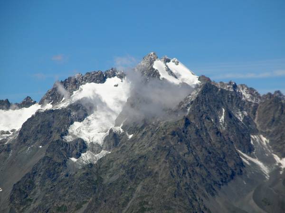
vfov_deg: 4.9
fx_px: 2491
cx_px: 142
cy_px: 106
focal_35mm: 303
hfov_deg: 6.5
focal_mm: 50
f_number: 4.4
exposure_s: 1/1000
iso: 50
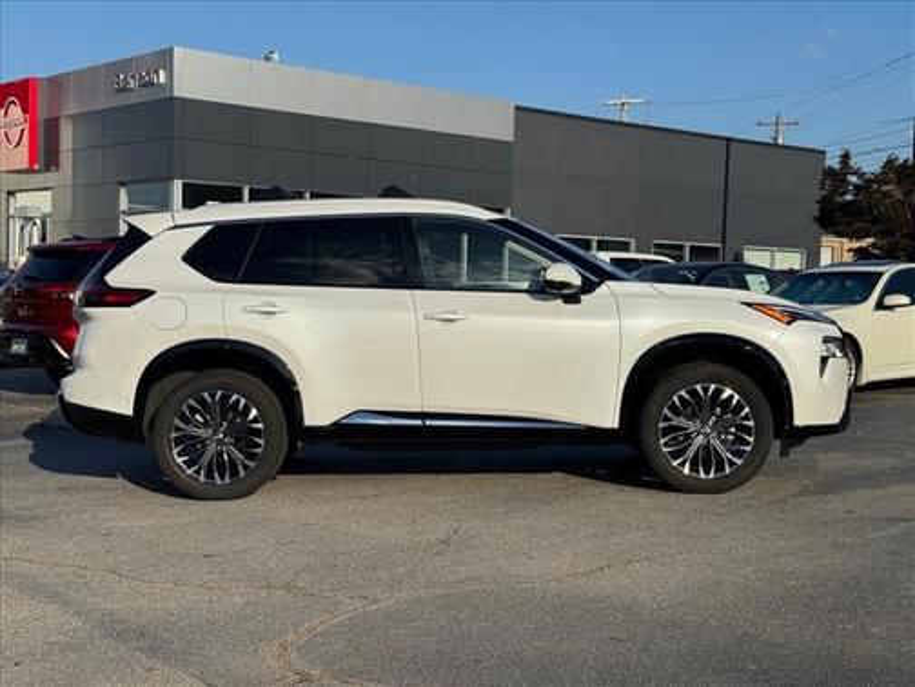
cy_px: 344
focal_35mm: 48
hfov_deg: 39.7
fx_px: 1269
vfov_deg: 30.3
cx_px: 458
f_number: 1.78
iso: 64
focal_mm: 6.76
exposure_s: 1/9009
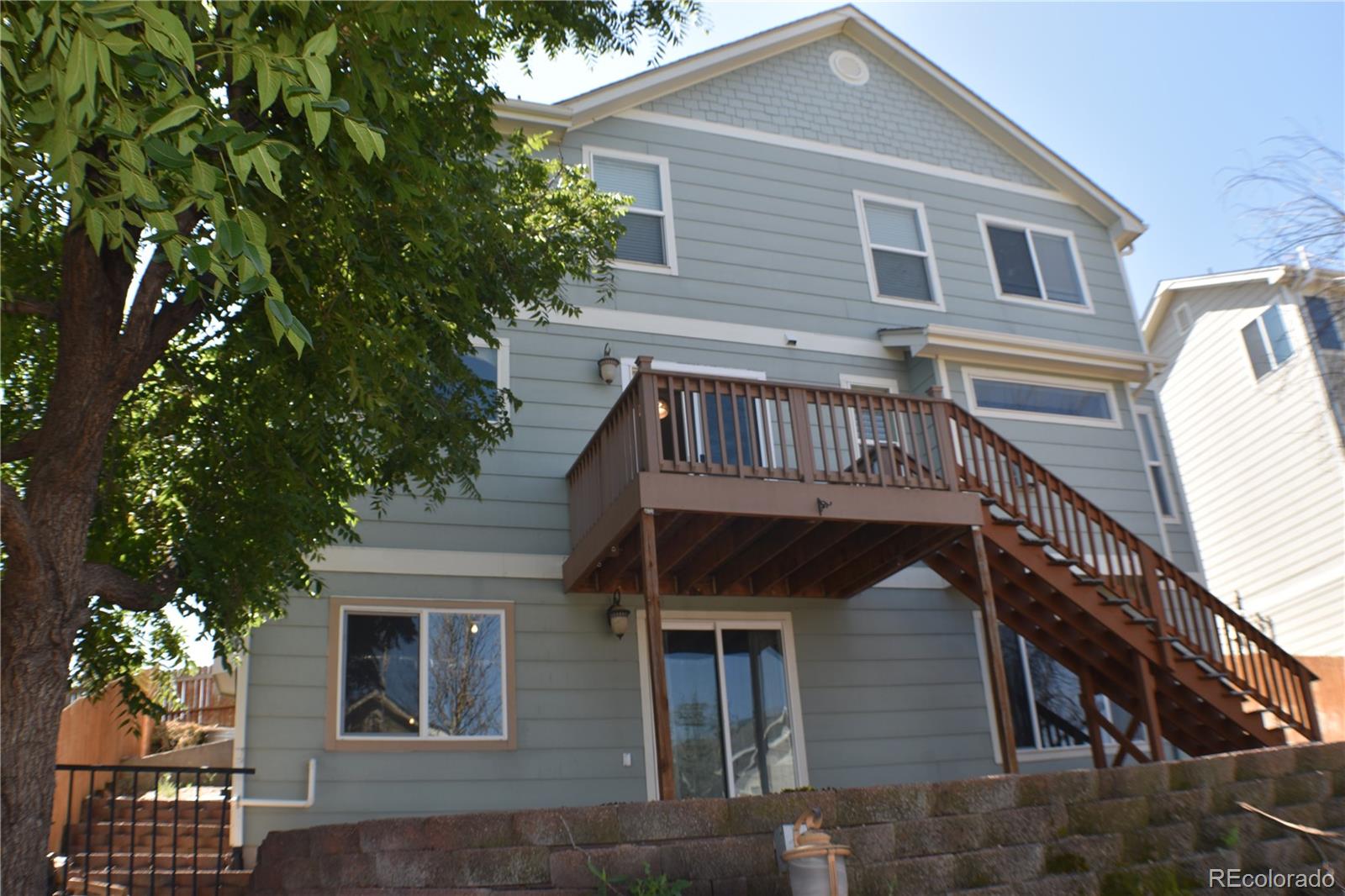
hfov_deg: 51.3
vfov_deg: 35.5
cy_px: 448
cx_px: 672
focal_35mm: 38
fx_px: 1401
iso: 100
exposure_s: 1/160
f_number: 6.3
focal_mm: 25
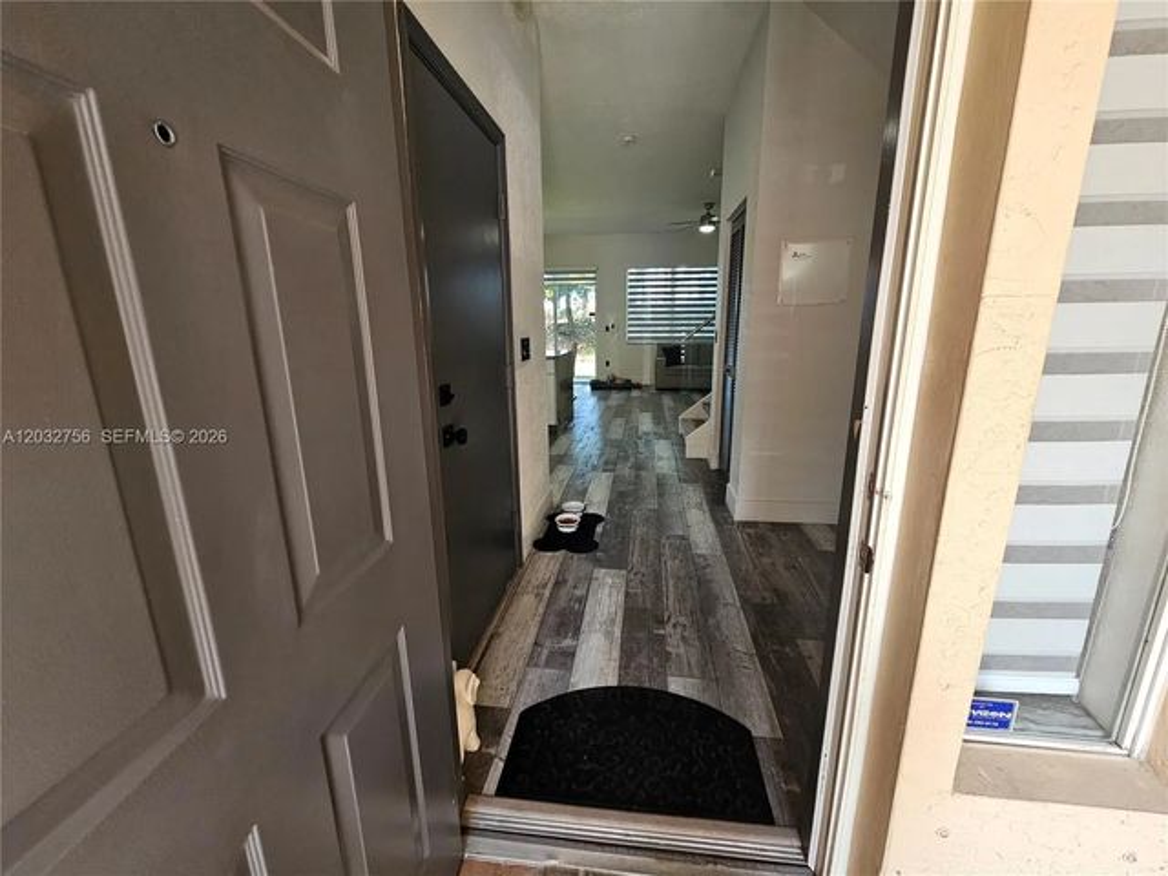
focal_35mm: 13
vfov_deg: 89.9
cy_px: 438
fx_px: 439
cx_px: 584
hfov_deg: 106.2
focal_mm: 2.2
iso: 100
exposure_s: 1/77.4
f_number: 2.2
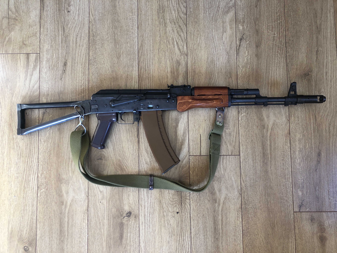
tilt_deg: -85.2
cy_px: 126
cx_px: 168
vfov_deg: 49.7
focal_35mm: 28
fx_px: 273
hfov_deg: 63.4
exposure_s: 1/24
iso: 40
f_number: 1.8
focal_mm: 4
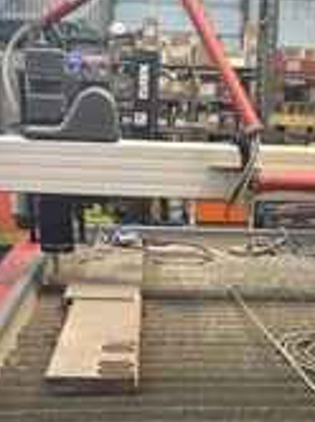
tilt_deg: -24.6
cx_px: 218
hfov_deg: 25.0
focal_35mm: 58
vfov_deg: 30.8
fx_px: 706
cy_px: 427
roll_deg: -2.6
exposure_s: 1/60
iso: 320
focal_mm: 6.76
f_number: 1.78
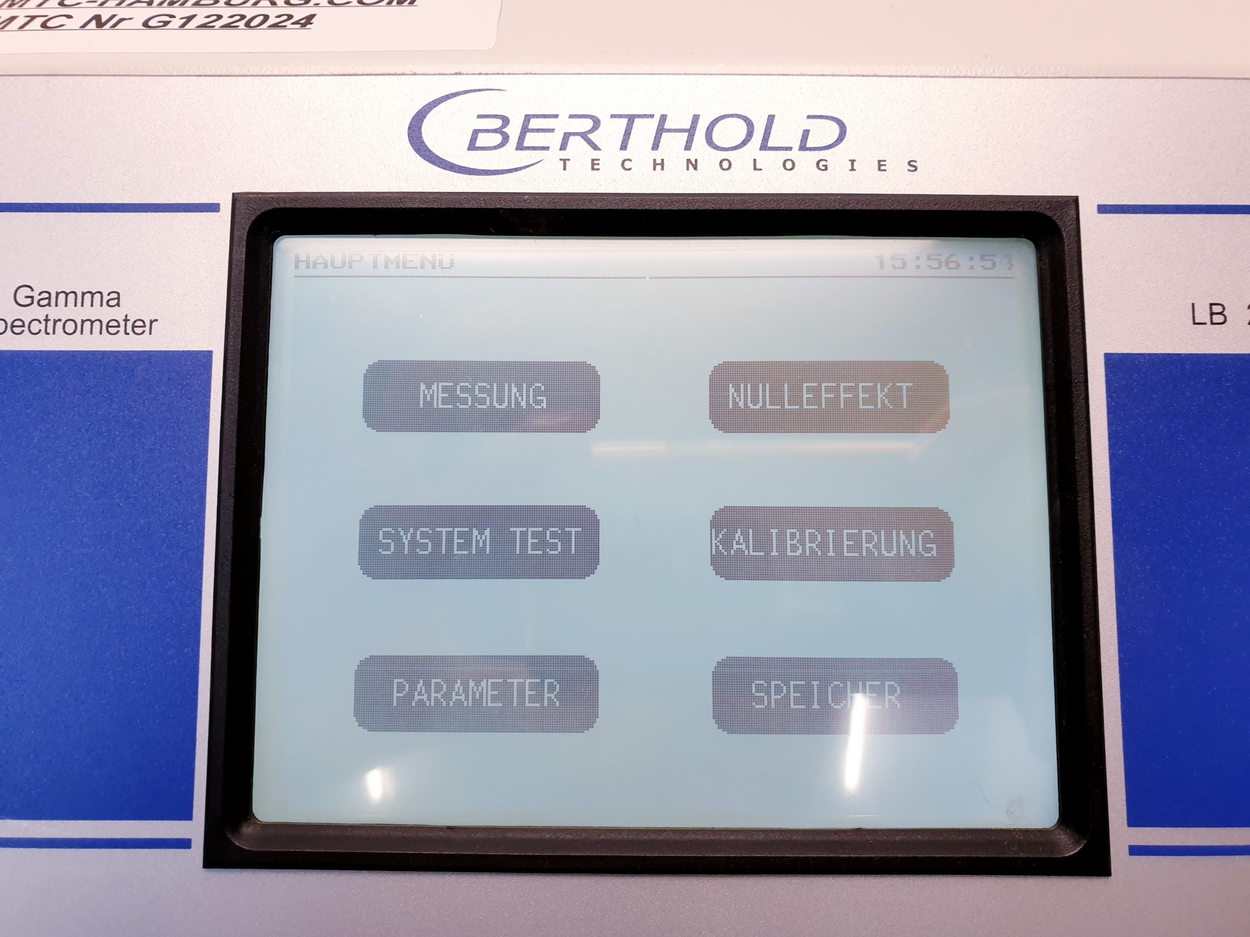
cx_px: 625
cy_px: 468
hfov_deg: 67.3
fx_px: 939
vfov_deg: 53.1
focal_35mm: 26
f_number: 2.4
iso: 80
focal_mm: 4.3
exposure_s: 1/100
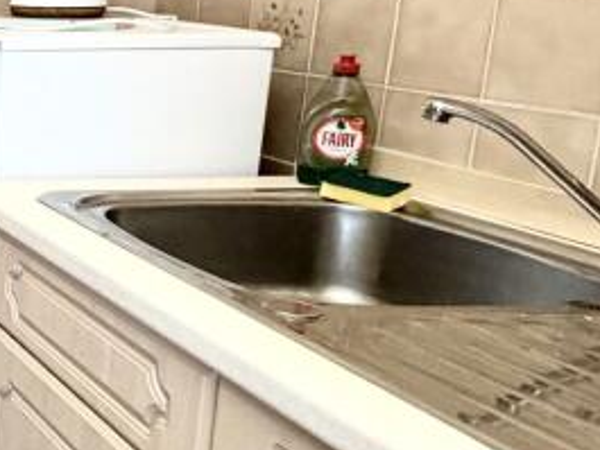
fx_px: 936
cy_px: 147
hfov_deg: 24.3
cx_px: -376
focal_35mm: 54
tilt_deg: -11.3
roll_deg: +0.9
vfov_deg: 26.9
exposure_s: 1/100
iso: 320
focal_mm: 2.22
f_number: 2.2
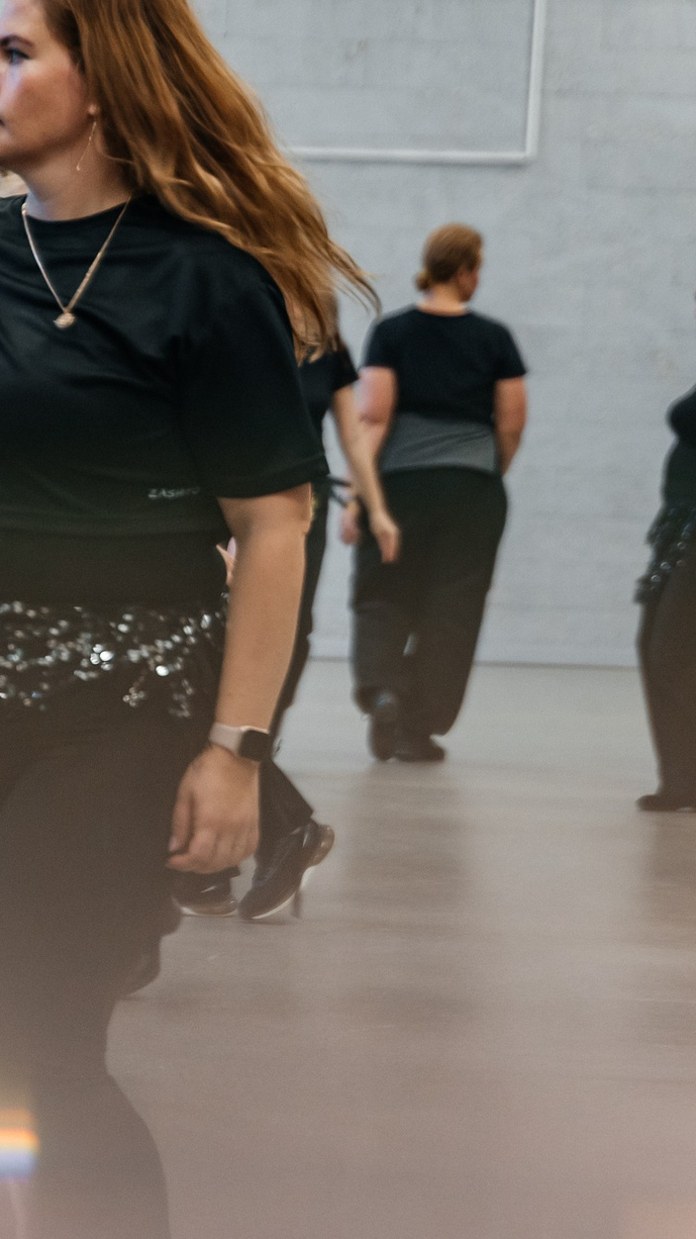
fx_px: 5384
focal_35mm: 164
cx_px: 85
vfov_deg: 13.1
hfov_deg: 7.4
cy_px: 634
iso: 1000
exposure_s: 1/125
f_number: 2.8
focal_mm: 75
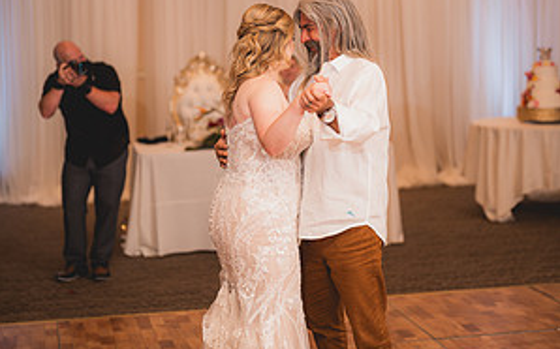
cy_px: 128
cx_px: 280
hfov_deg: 26.8
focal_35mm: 77
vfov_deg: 16.9
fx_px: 1175
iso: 125
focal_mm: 50
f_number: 1.2
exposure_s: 1/250
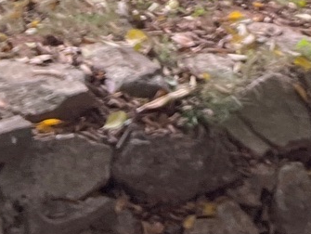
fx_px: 1394
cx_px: 434
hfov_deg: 12.3
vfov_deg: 8.3
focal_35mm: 155
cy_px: -426
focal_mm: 5.7
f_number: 1.5
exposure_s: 1/260
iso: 40
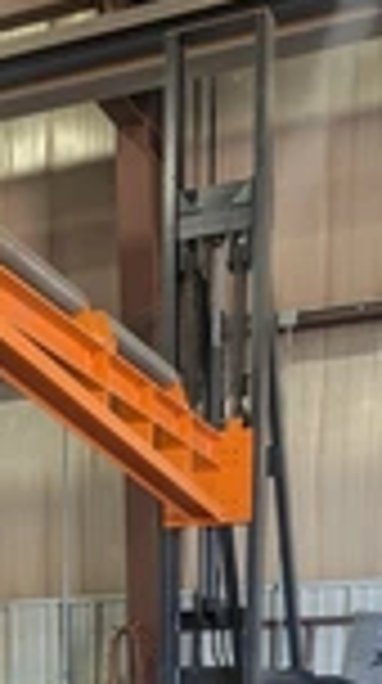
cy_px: 886
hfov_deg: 17.0
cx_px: -9
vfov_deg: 26.1
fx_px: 1248
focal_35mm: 69
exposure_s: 1/30
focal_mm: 4.53
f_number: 1.7
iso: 35
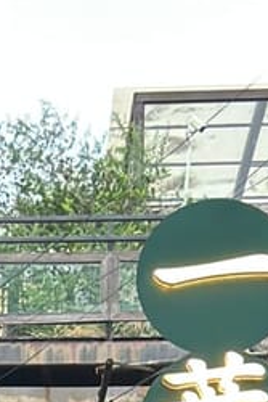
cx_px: -220
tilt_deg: +2.7
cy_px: 1150
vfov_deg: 6.6
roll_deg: -1.4
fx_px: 3200
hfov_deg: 4.7
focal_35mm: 287
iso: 80
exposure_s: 1/100
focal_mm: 6.86
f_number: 1.78
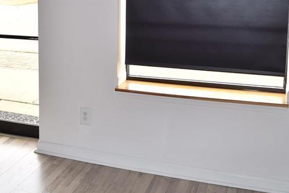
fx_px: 441
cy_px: 19
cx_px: 52
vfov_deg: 23.9
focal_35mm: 55
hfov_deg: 35.0
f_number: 5.6
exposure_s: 1/125
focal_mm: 18
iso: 360
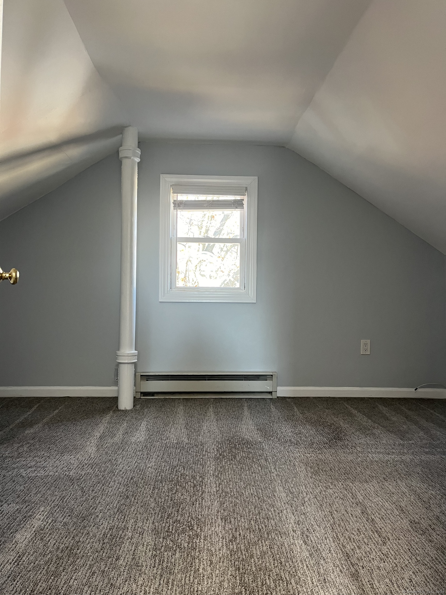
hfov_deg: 53.1
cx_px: 223
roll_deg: -1.1
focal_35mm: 26
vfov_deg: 67.3
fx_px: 447
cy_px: 298
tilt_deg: -1.5
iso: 125
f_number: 1.6
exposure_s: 1/60
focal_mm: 5.1
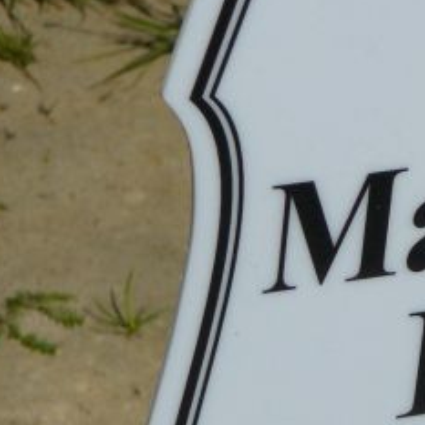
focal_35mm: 286
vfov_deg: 6.1
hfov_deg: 6.1
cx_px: 558
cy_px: 254
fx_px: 3973
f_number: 6.3
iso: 80
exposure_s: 1/800
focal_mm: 17.6
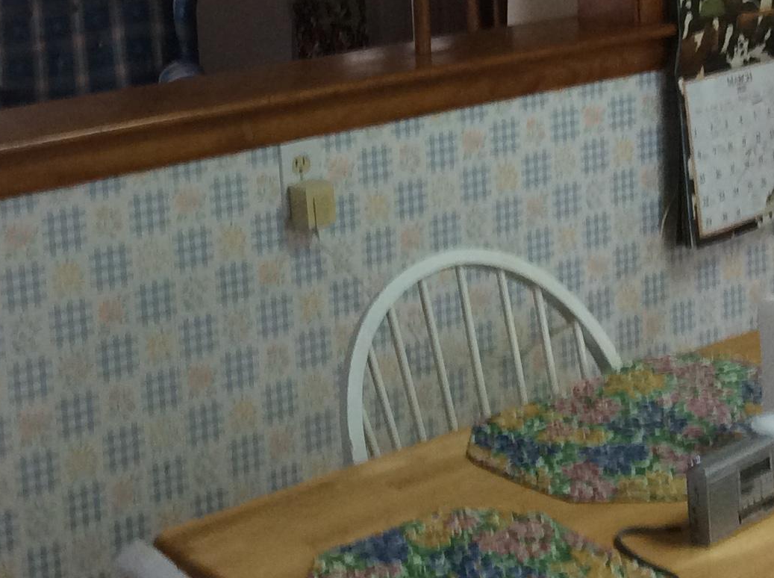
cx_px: 324
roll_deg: +1.8
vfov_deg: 18.0
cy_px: 22
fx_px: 1786
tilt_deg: -9.4
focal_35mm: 80
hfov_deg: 24.4
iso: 64
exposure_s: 1/24
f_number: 2.4
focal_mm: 3.3
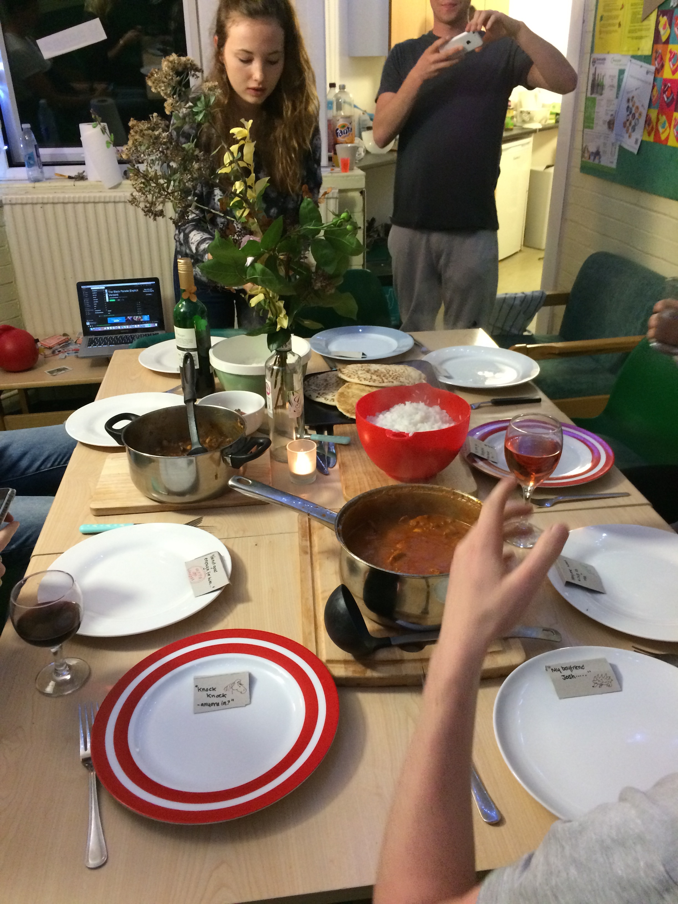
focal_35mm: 29
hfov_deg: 48.2
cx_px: 339
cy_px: 452
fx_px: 757
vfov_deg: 61.7
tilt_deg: -27.7
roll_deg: +0.4
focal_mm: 4.15
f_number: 2.2
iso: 250
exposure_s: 1/20
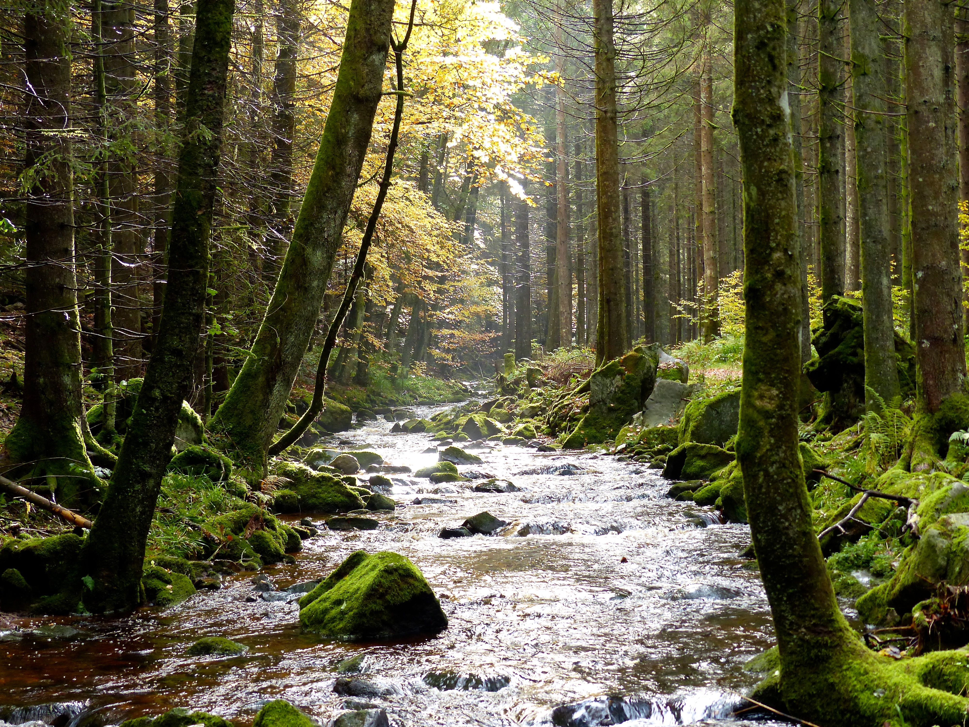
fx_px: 1708
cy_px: 364
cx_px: 484
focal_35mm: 61
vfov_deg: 24.0
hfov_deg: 31.7
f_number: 2.8
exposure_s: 1/60
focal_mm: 10.9
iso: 200
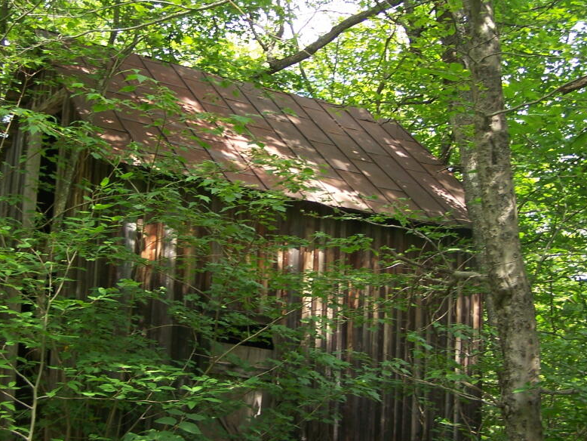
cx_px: 287
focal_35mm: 50
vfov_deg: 29.1
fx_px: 848
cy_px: 201
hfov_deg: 38.2
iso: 80
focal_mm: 6.3
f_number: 2.8
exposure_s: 1/100
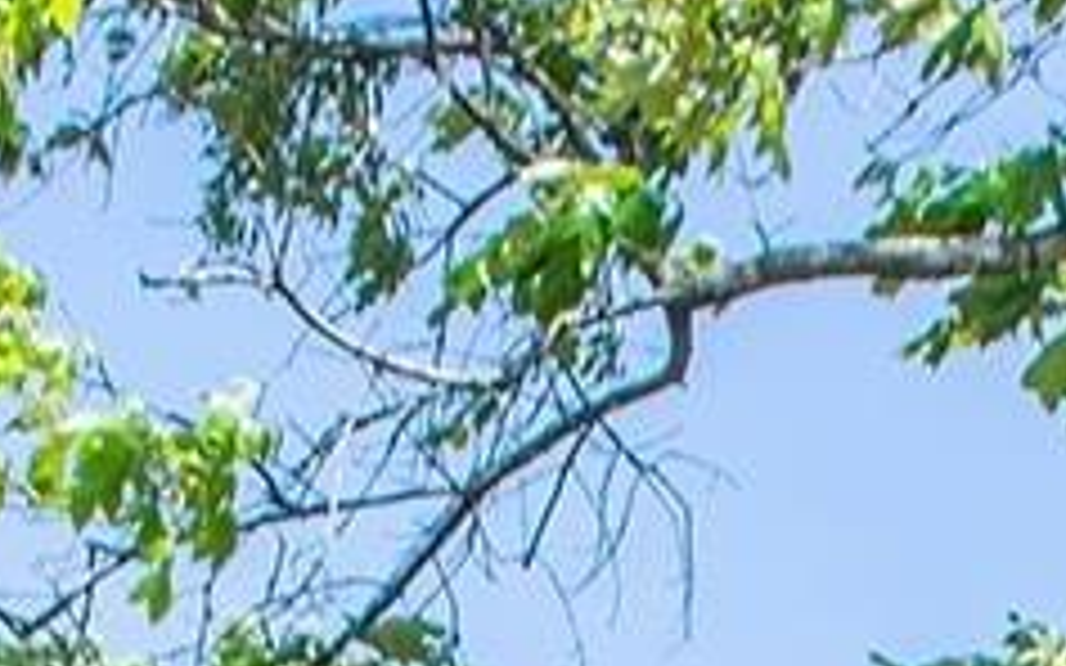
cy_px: 2387
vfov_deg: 6.2
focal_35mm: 186
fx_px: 5402
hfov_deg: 10.9
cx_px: 1547
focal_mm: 18
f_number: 8
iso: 100
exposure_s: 1/125
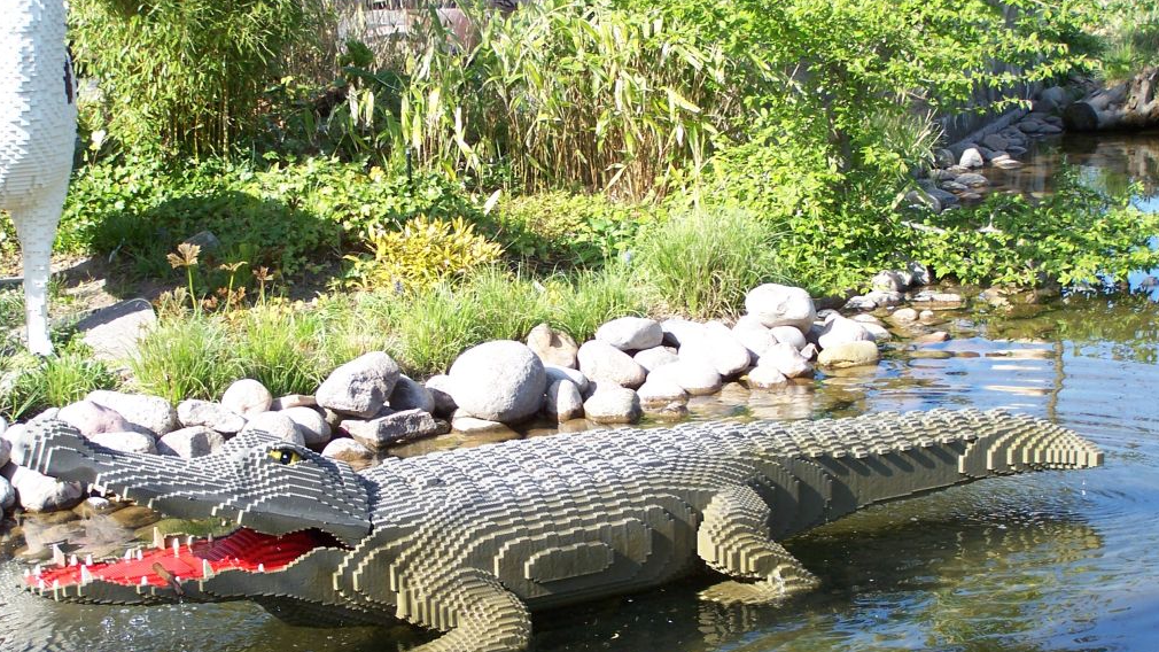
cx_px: 575
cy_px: 411
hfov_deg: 28.6
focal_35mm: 74
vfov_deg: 16.3
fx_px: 2274
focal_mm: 11.1
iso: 80
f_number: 3.2
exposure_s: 1/350
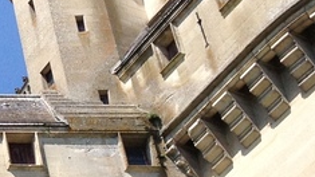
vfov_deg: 6.2
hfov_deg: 10.3
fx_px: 1628
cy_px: 74
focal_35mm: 195
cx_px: -272
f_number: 2.4
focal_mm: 4.28
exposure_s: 1/1577
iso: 50
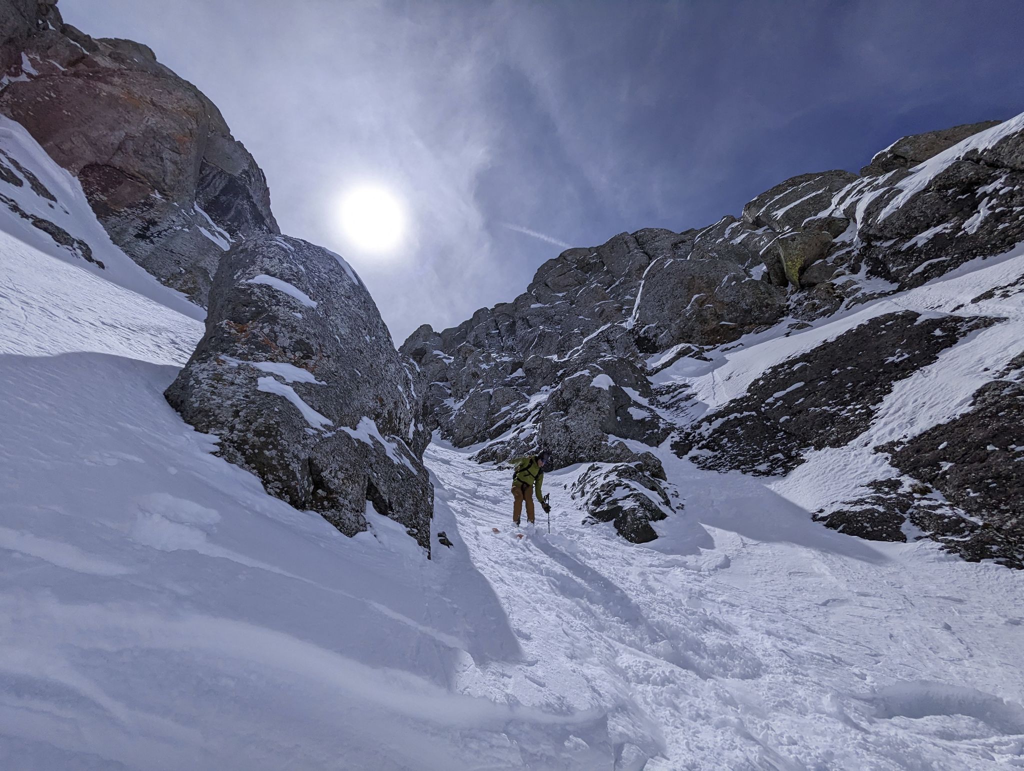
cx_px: 512
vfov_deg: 78.2
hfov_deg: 94.4
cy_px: 386
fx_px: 474
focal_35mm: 16
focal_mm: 2.35
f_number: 2.2
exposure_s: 1/10309
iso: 58
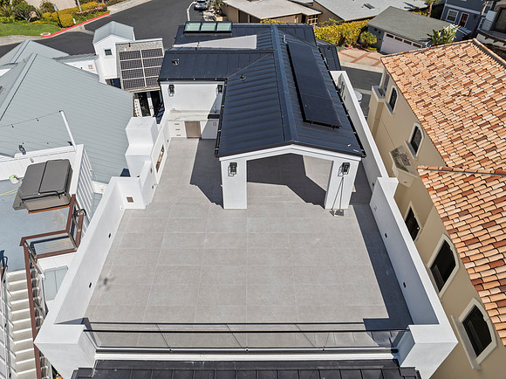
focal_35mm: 24
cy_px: 190
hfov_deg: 71.6
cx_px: 253
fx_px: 351
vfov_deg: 56.7
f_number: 2.8
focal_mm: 12.29
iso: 100
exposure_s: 1/2000
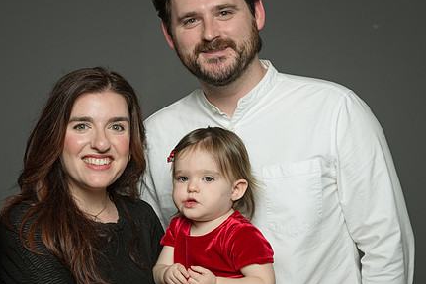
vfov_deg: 8.8
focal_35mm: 156
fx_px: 1847
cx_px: 198
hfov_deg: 13.2
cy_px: 146
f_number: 9
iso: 400
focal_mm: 116
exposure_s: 1/160
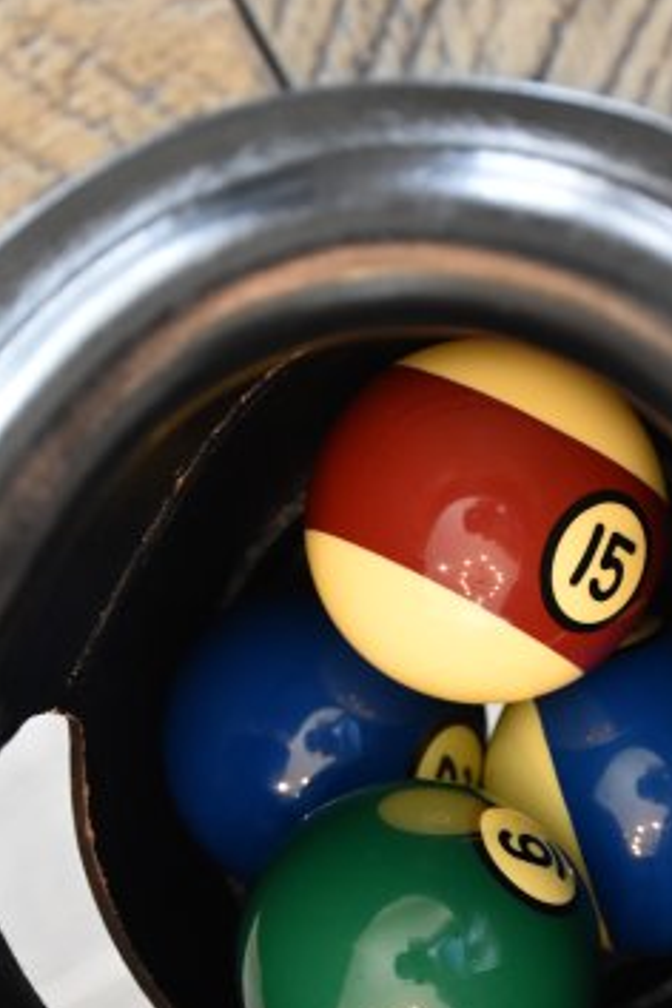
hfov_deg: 15.0
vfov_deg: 22.1
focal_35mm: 91
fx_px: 2544
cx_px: 347
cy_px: 803
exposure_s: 1/60
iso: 1800
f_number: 4.2
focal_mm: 35
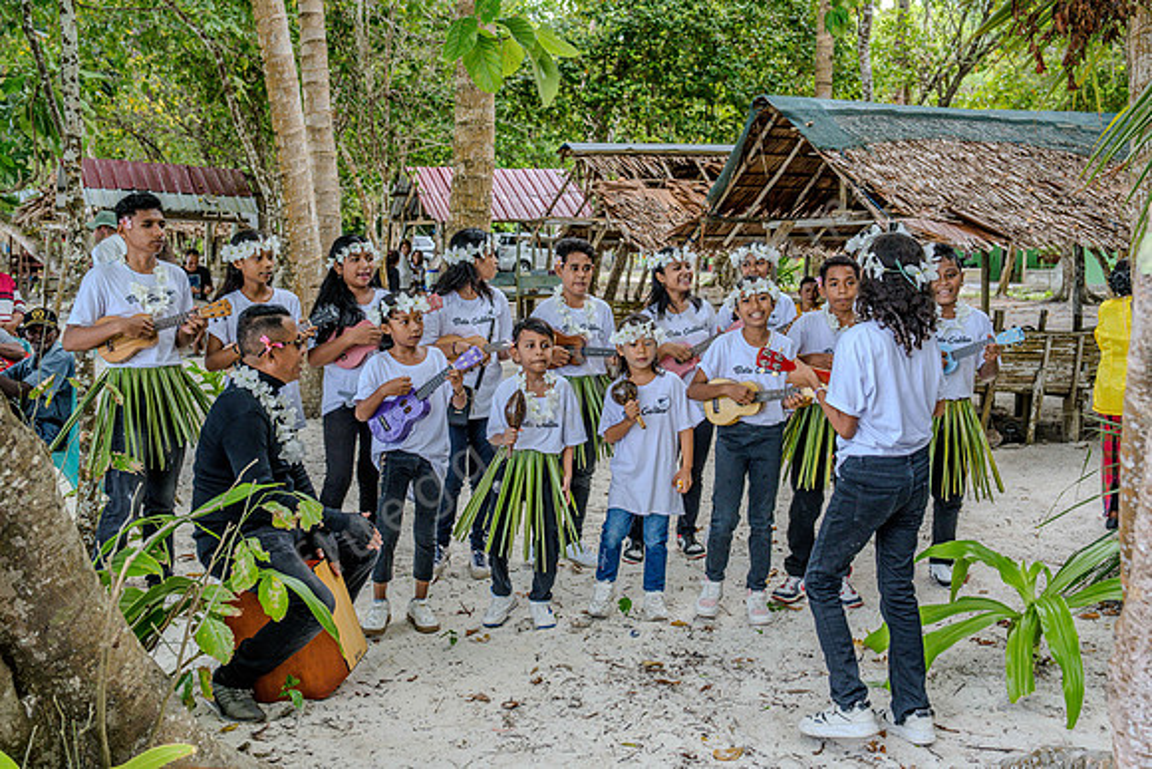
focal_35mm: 38
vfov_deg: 35.1
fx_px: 1216
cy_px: 384
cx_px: 576
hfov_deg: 50.7
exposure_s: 1/500
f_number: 4.5
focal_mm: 38
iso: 800
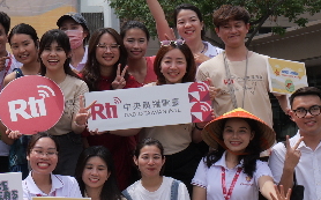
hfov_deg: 14.2
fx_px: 1232
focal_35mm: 141
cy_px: 26
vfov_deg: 9.2
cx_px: -100
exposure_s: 1/100
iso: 100
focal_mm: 30
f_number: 14
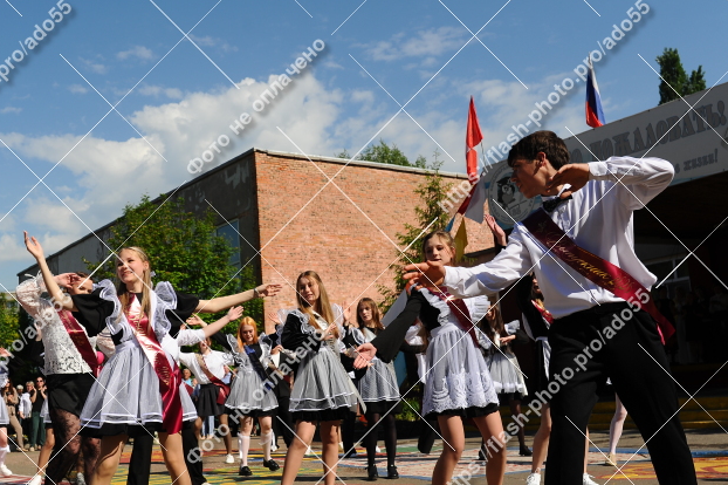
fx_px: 909
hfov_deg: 43.4
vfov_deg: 29.8
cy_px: 274
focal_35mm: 45
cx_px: 291
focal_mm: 35
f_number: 4.5
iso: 200
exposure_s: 1/2000
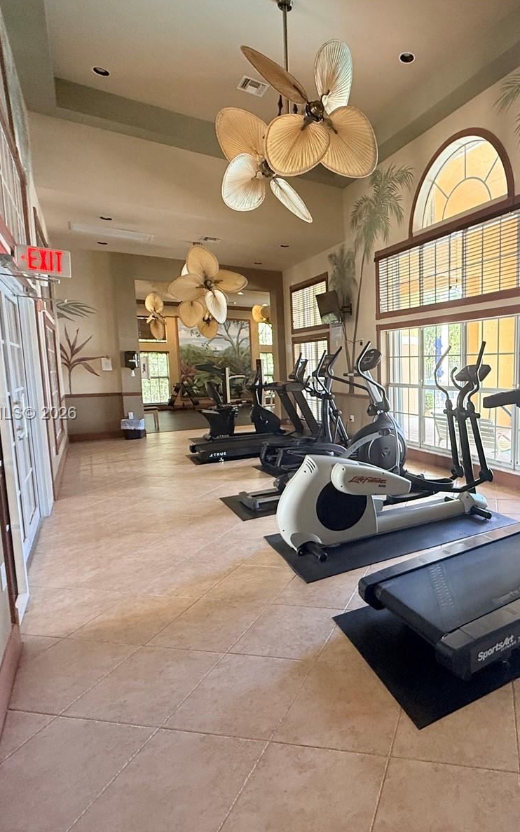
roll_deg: -0.5
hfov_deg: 55.3
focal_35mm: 20
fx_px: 453
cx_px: 419
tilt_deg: -5.4
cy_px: 414
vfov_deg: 85.1
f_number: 2.2
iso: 320
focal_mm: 2.22
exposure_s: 1/60
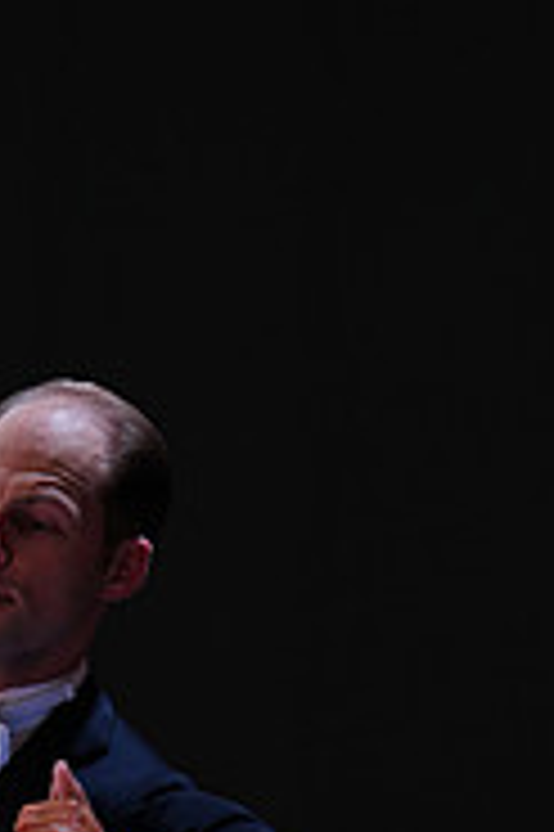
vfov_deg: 5.2
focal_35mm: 392
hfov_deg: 3.5
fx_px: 9065
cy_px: 1124
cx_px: -187
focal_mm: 125
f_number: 2.8
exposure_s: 1/500
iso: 640
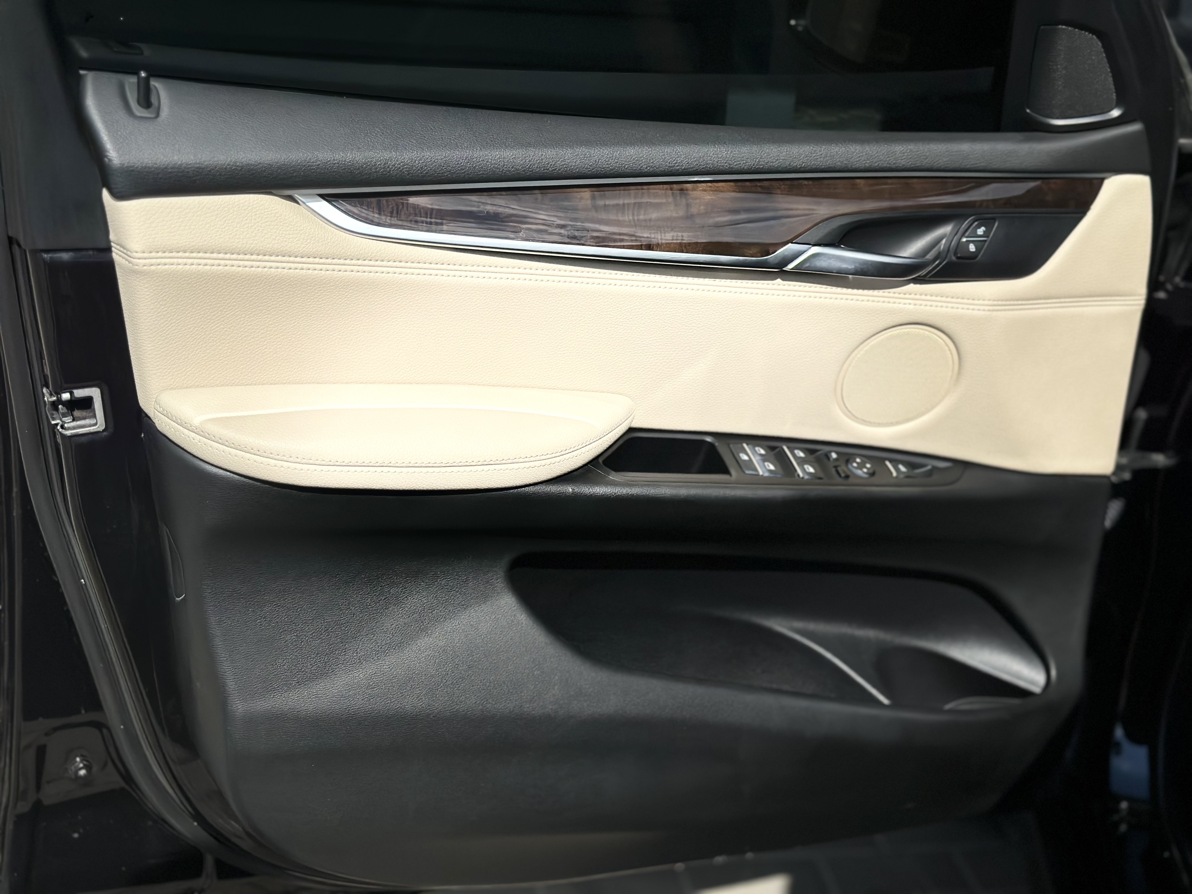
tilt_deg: -22.5
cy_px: 447
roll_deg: -4.3
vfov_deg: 30.3
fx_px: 1653
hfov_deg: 39.7
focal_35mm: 48
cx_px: 596
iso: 100
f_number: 1.78
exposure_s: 1/15873
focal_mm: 6.86
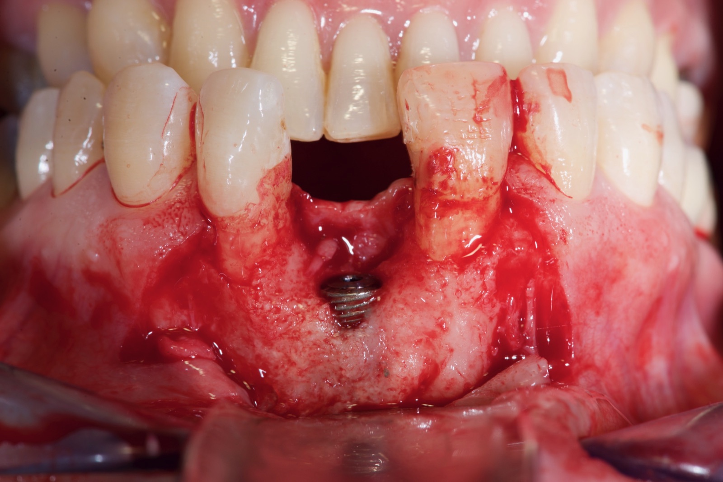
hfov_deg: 19.4
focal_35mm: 105
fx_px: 2109
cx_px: 362
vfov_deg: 13.1
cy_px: 241
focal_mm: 105
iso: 200
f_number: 29
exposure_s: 1/80
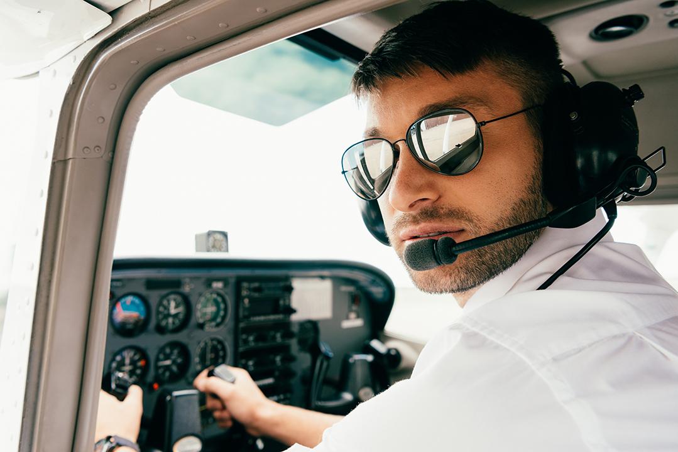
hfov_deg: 60.3
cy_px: 226
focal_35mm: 31
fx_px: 584
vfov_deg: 42.4
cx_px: 339
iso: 320
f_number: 5
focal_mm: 31
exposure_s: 1/160
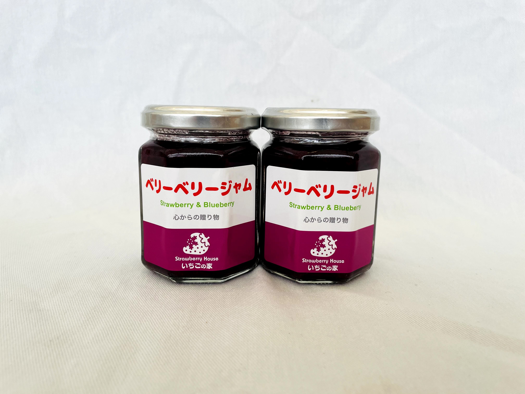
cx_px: 262
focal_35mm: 26
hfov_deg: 67.3
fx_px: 394
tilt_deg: -11.6
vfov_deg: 53.1
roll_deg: -0.9
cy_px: 197
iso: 32
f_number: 1.6
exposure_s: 1/147
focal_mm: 4.2
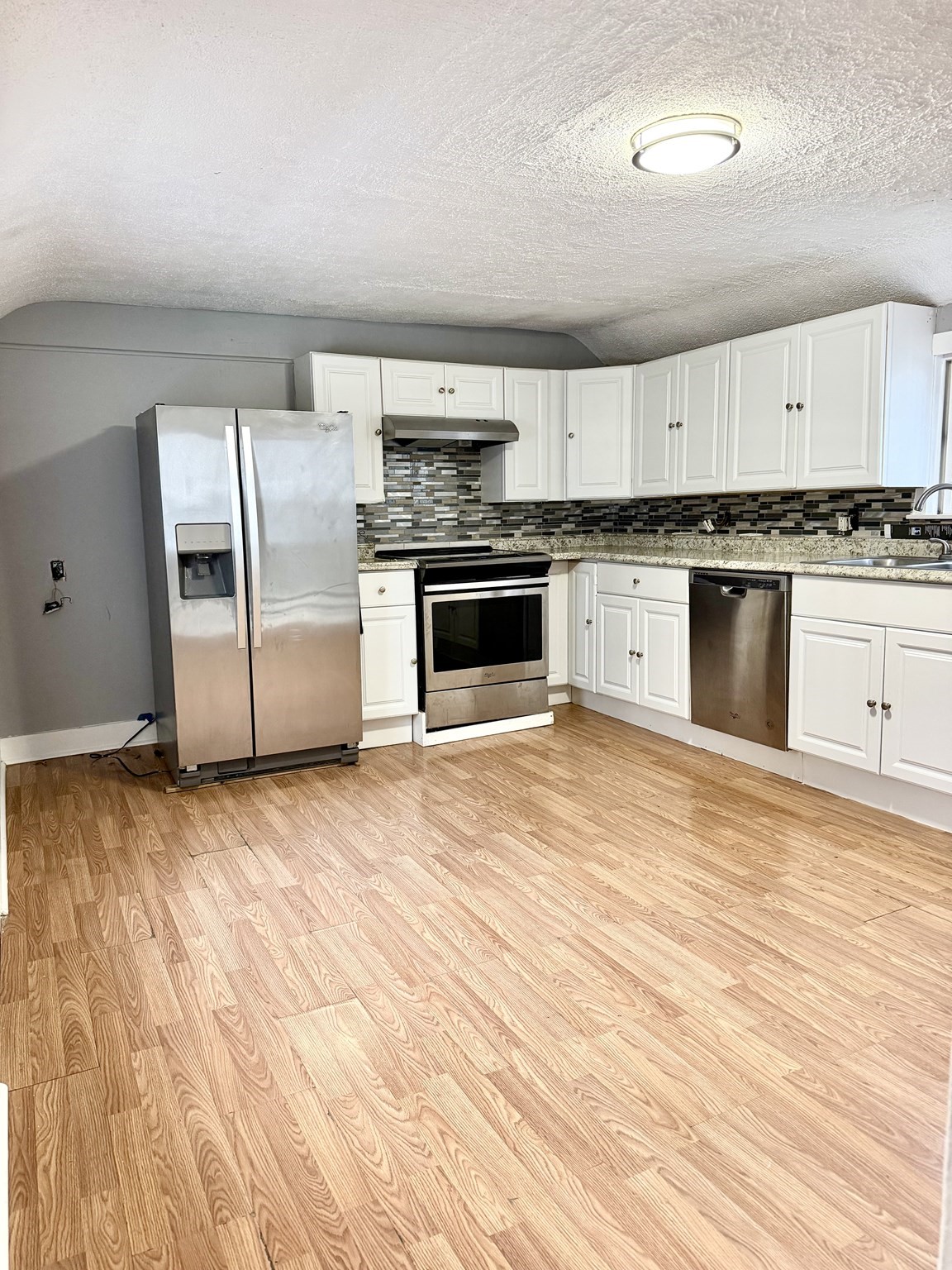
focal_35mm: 24
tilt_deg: -7.8
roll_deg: +0.5
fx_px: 880
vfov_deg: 71.6
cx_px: 476
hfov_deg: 56.8
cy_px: 635
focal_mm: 6.76
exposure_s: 1/120
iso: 400
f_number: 1.78
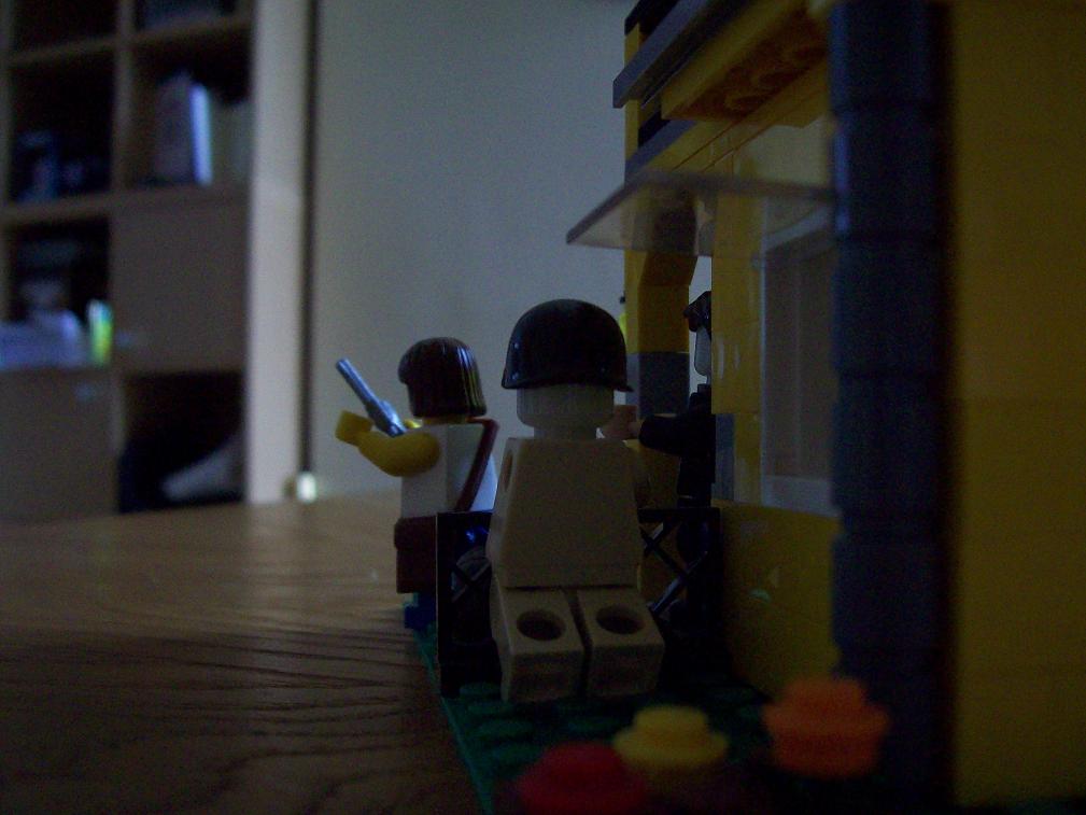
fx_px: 1130
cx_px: 543
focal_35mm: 36
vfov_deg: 39.7
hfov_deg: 51.3
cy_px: 408
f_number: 2.7
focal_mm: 6
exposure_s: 1/8
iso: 200
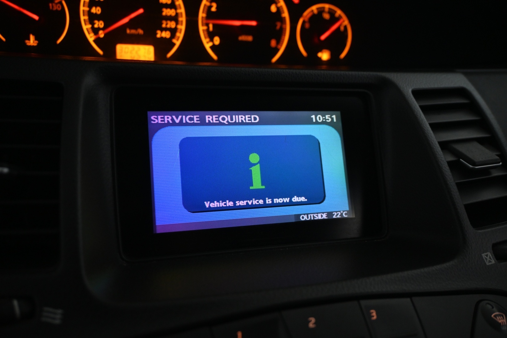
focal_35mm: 29
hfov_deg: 63.2
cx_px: 254
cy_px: 169
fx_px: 412
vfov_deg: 44.6
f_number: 3.8
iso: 1600
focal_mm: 19.5
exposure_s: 1/50
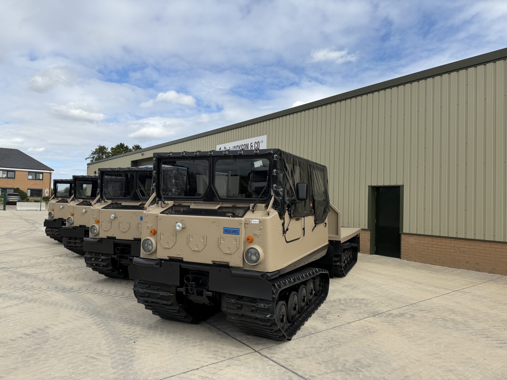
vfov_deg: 56.8
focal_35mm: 24
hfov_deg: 71.6
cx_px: 254
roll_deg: -1.4
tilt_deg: +2.2
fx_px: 352
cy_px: 190
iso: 80
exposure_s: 1/4673
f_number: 1.78
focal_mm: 6.76
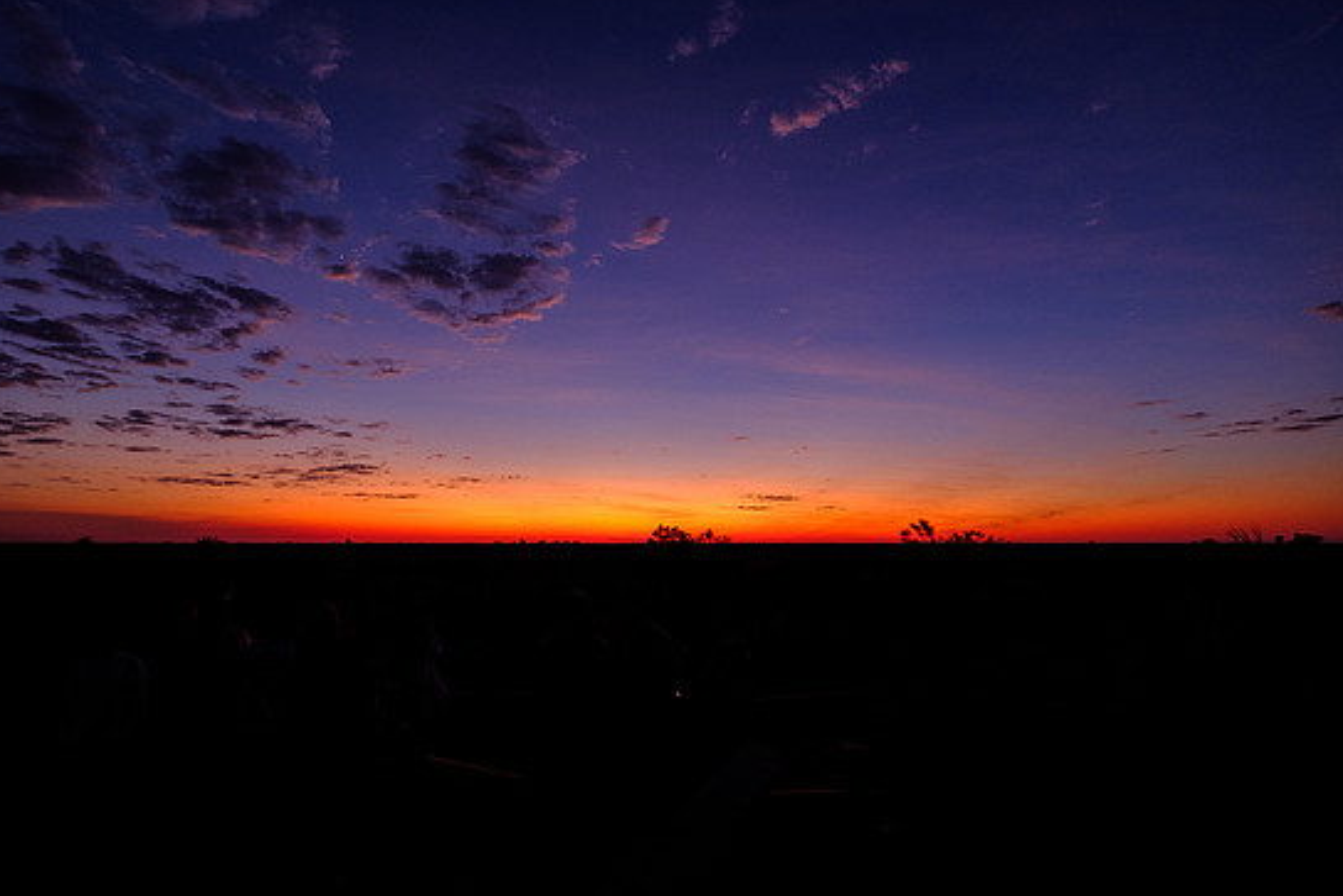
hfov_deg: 96.6
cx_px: 637
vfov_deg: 73.7
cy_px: 426
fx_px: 597
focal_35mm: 16
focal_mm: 10
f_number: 4
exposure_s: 1/25
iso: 1000
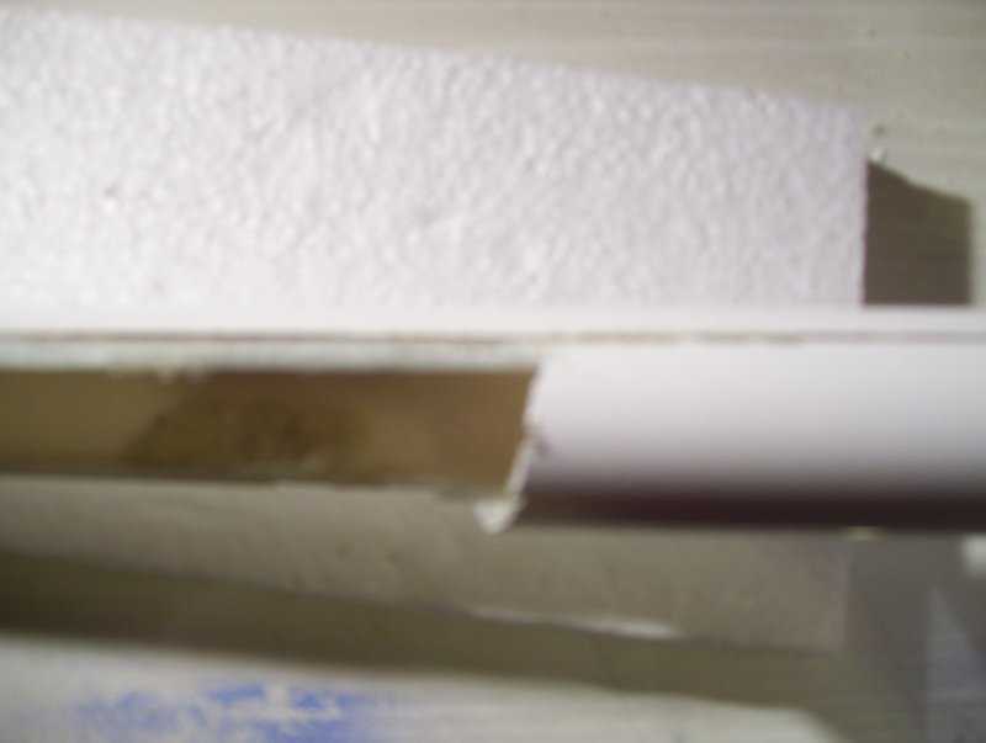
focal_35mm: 36
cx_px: 493
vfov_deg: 39.8
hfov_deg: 51.3
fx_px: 1027
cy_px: 372
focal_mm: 6
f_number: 2.7
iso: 125
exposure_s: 1/30
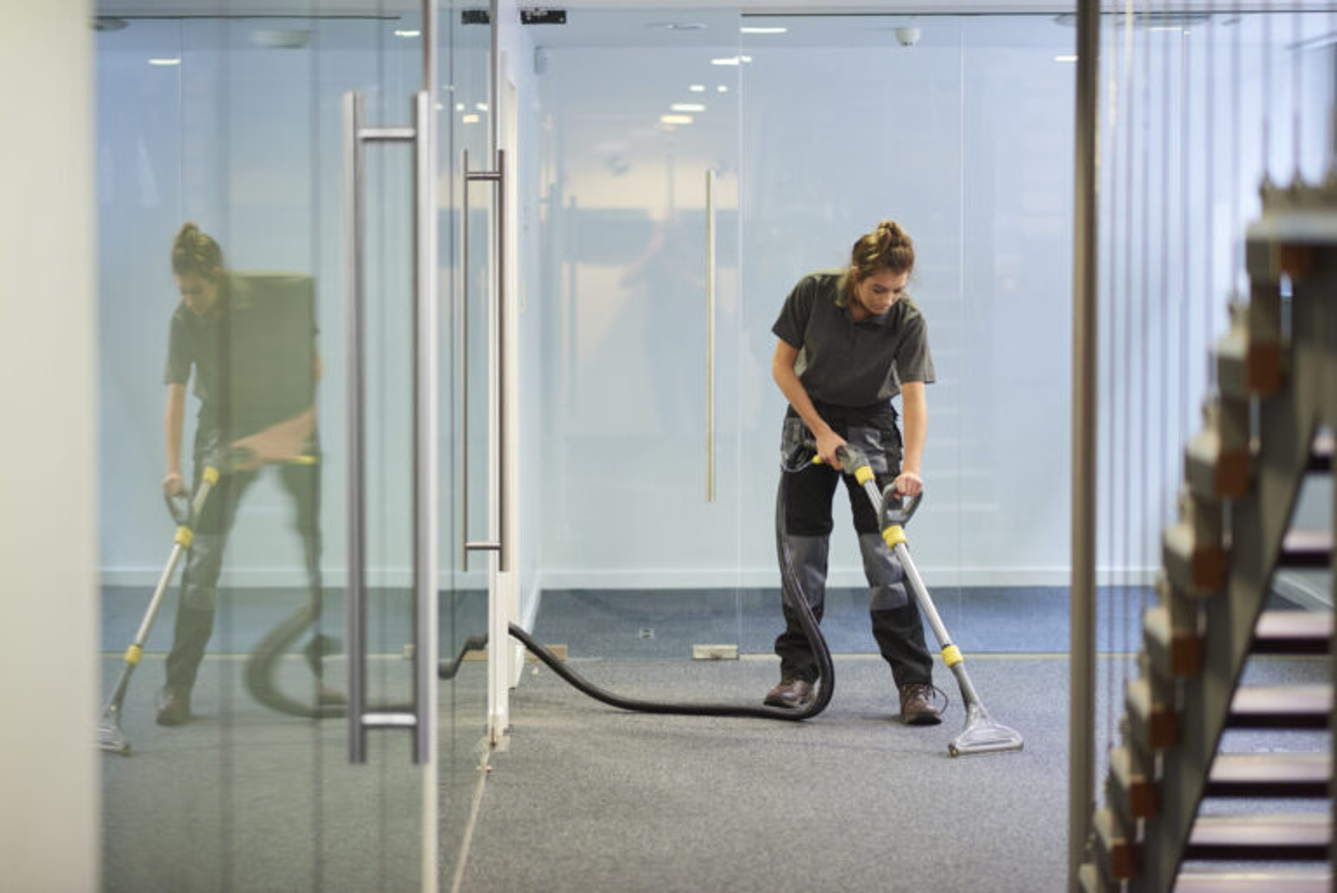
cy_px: 446
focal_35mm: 85
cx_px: 668
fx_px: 3158
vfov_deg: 16.1
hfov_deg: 23.9
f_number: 2
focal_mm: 85
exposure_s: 1/80
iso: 800
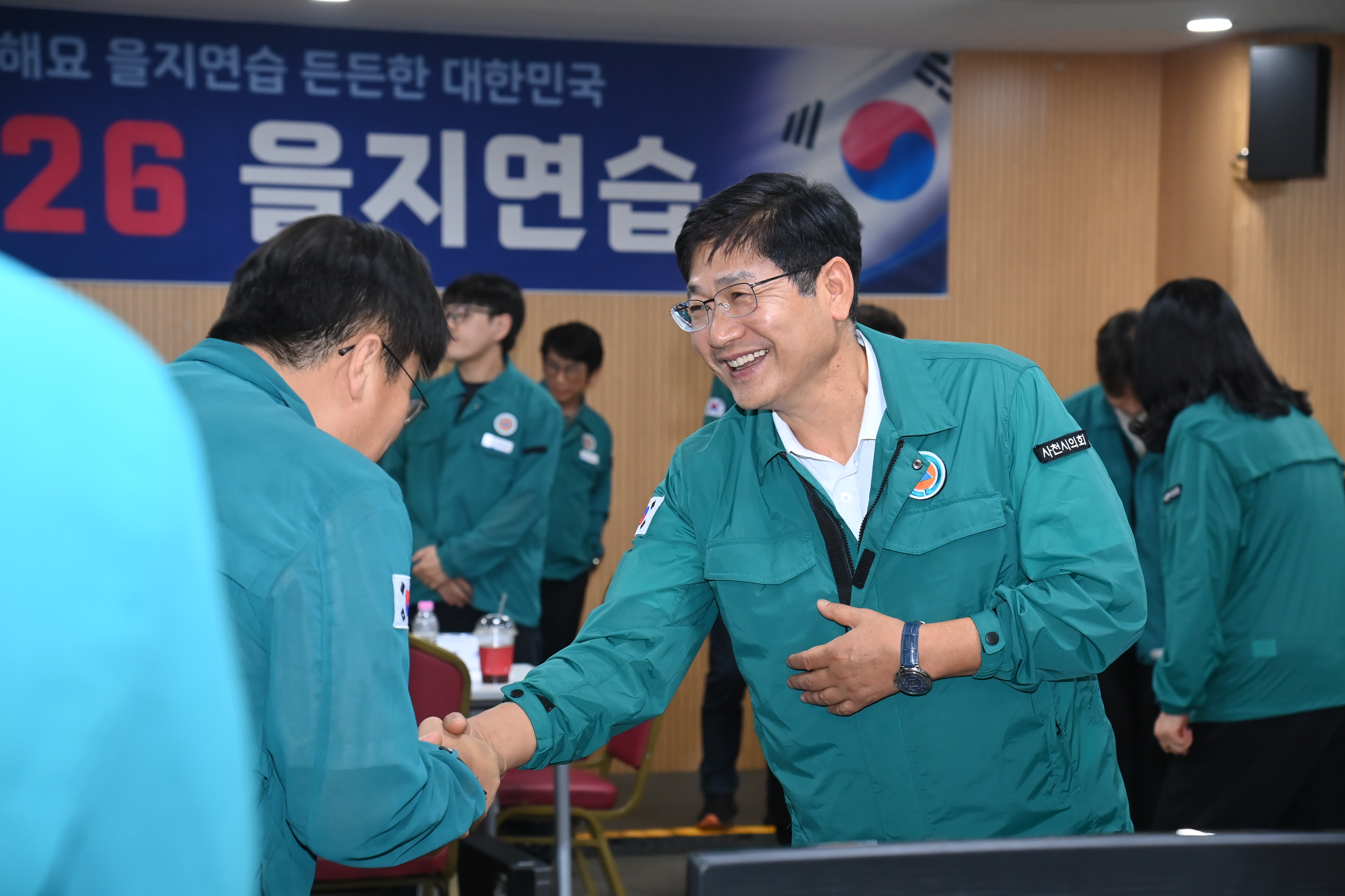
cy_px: 448
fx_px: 2914
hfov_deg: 26.0
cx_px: 672
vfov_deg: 17.5
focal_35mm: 78
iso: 2500
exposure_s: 1/250
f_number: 6.3
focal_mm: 78
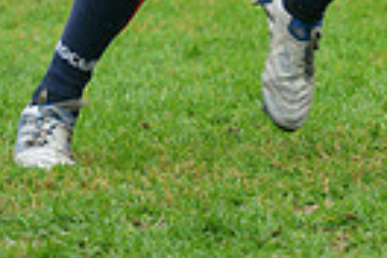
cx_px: 454
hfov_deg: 2.9
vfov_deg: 2.0
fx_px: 7557
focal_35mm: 703
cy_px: -257
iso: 1000
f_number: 2.8
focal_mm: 160
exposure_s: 1/500
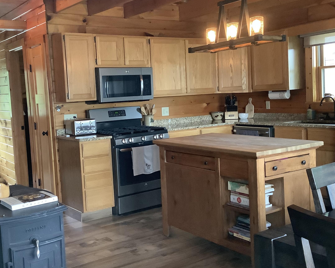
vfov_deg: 35.7
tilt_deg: -4.7
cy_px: 126
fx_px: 416
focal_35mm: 42
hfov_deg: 43.7
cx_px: 144
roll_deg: +2.3
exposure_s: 1/60
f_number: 2.4
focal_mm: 3.3
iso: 400
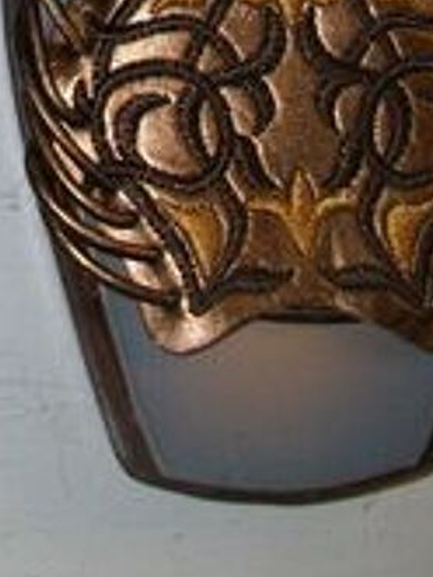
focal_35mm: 116
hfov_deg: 12.5
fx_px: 1935
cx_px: -83
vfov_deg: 15.6
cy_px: -289
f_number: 2.9
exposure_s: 1/40
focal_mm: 5.7
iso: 80
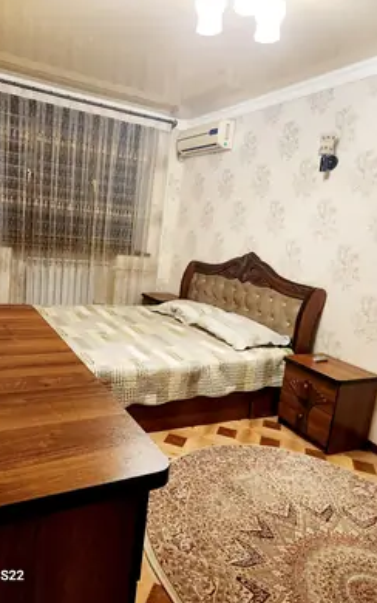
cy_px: 303
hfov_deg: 49.1
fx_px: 411
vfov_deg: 72.5
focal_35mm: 25
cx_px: 159
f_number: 1.8
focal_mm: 5.4
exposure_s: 1/100
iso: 800
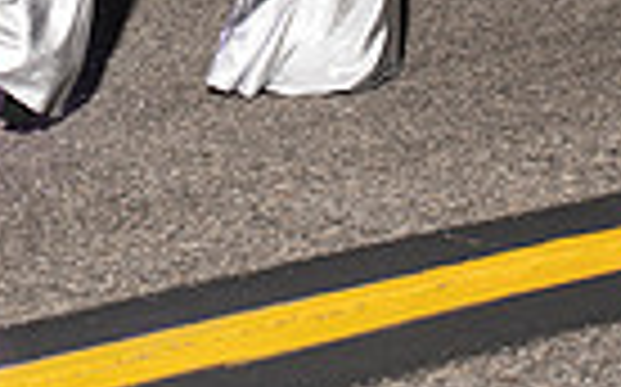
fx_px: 5056
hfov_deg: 7.0
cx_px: 209
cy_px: -594
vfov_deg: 4.3
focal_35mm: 299
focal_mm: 90
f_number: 6.3
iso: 1000
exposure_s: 1/200
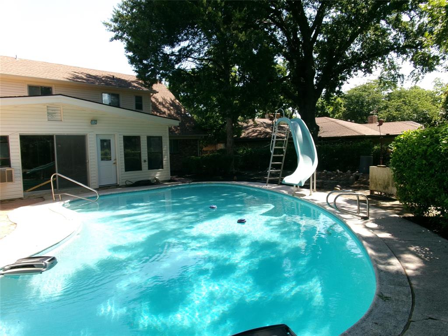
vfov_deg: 49.7
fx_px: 362
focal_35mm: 28
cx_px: 224
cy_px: 168
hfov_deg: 63.4
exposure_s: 1/50
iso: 100
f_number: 10.8
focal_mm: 5.1
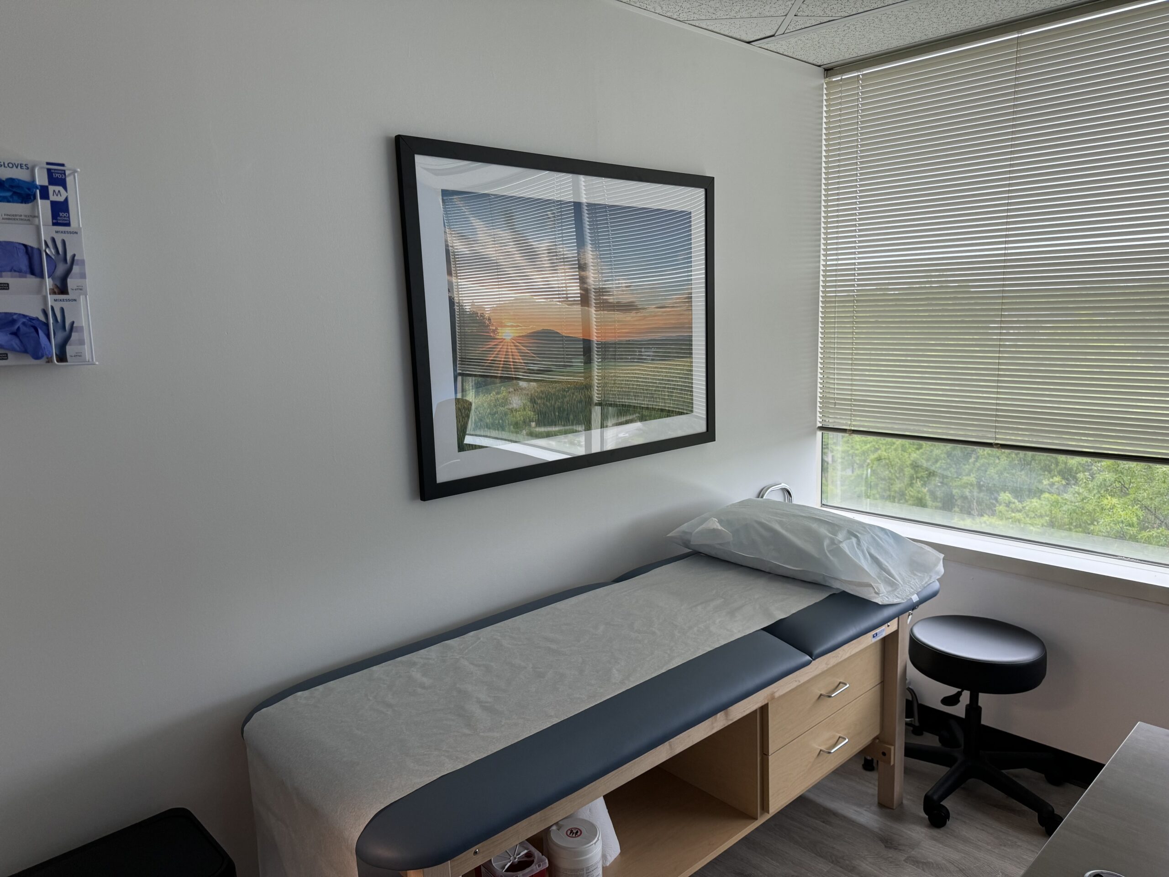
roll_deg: +1.3
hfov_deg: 71.6
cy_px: 438
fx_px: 810
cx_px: 584
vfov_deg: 56.8
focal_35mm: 24
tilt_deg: -6.7
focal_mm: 6.76
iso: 125
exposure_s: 1/60
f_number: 1.78
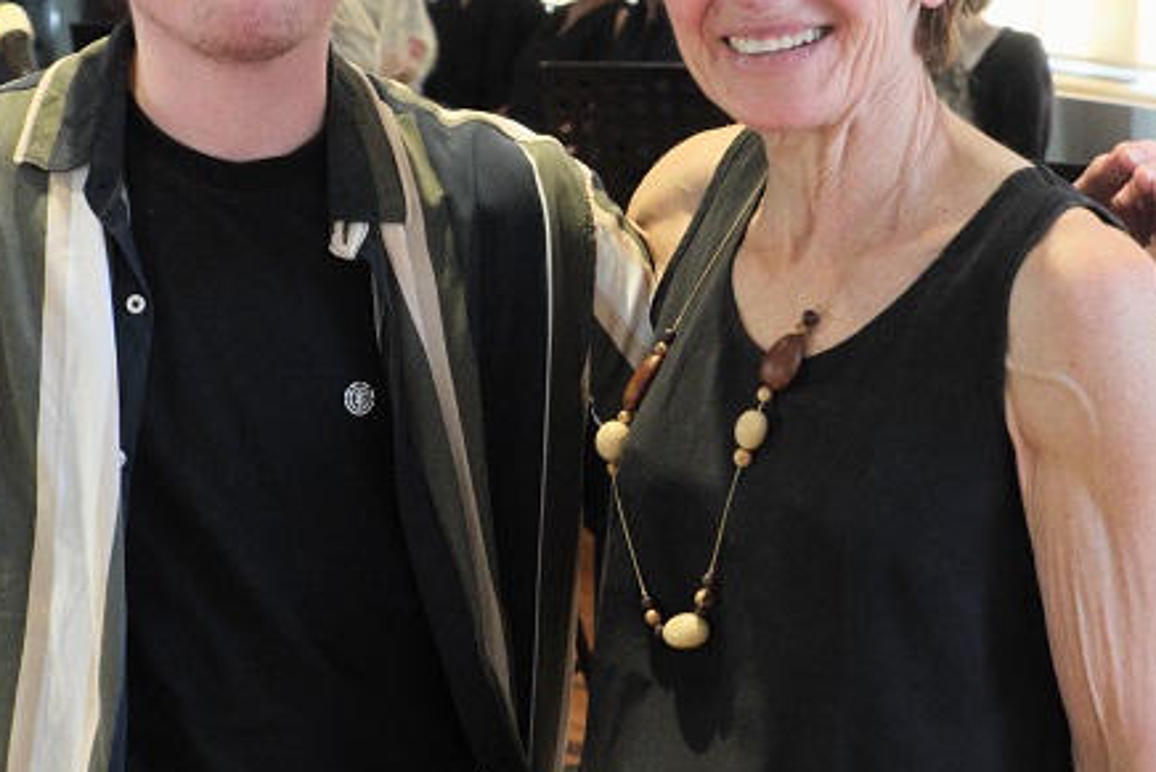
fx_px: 4111
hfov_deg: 16.0
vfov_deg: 10.7
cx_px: 541
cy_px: 178
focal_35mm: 128
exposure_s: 1/100
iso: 8000
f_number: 6.4
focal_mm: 41.3
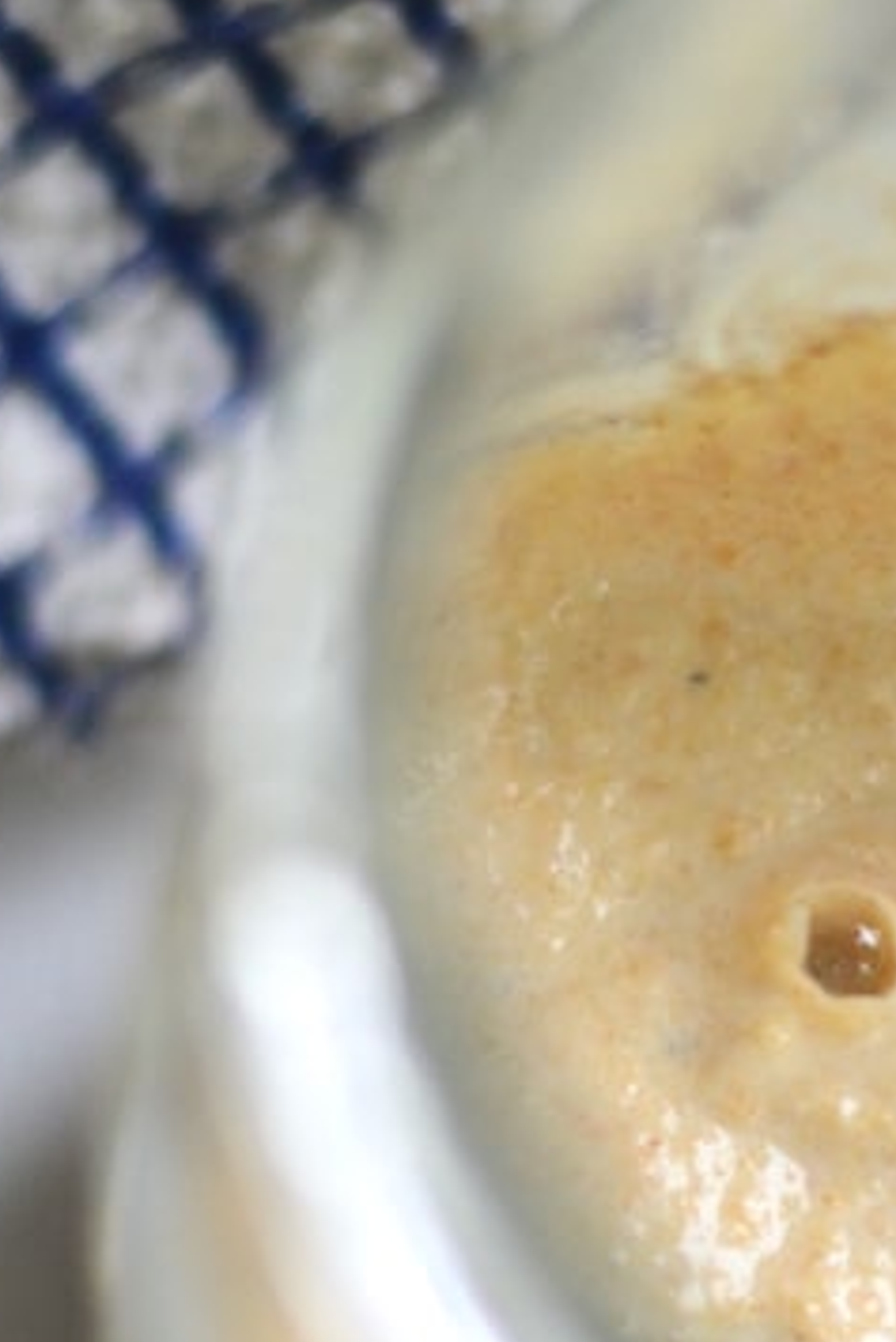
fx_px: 7794
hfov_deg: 6.6
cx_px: 646
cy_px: 1021
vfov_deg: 9.8
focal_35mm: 209
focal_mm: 50
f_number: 1.8
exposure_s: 1/800
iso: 800
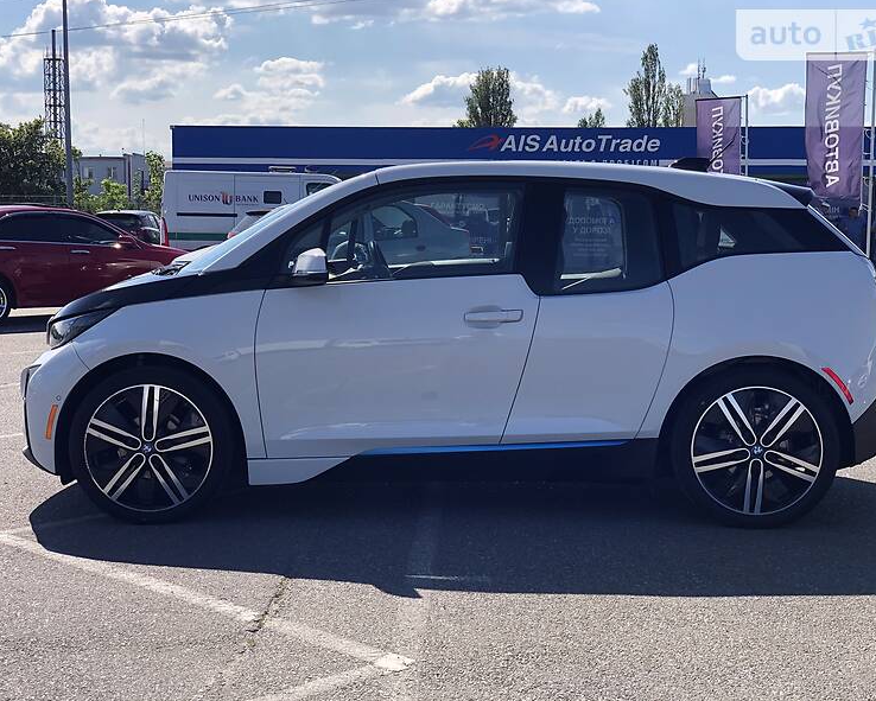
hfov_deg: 34.1
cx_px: 450
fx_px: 1427
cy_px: 351
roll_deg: -0.3
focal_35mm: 55
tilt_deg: -6.3
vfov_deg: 27.6
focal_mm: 6
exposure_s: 1/1021
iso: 16
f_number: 2.4
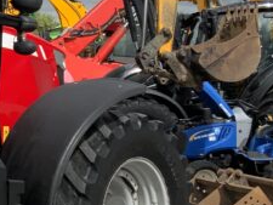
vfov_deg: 11.2
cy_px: 67
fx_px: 1042
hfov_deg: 13.8
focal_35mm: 132
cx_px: -159
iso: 16
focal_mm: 3
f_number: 1.8
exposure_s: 1/1848
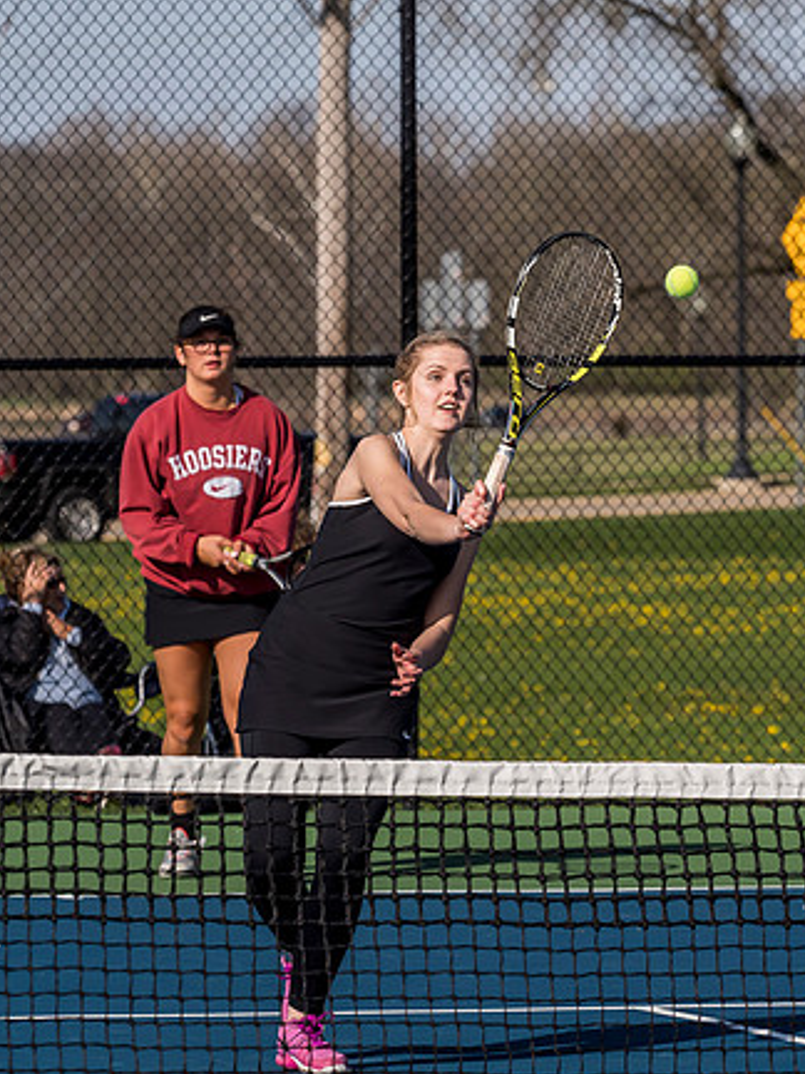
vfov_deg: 5.7
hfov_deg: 4.3
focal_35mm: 349
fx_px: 10821
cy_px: 538
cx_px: 509
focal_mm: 130
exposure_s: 1/1600
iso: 400
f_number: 5
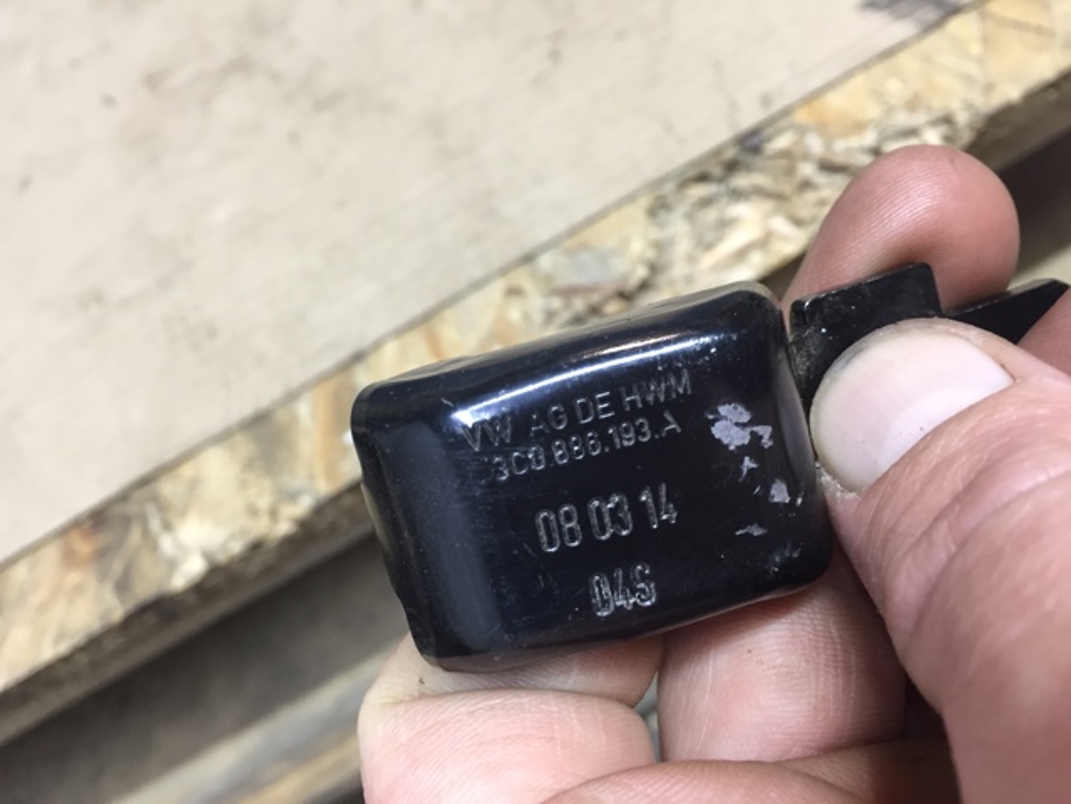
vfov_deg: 48.2
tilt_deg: -55.6
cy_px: 402
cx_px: 536
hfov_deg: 61.7
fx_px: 897
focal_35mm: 29
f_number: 2.2
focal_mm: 4.15
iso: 125
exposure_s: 1/33
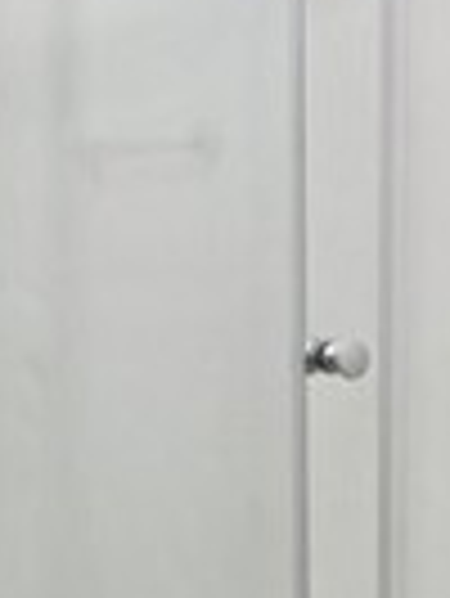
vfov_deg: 22.0
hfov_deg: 12.5
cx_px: -670
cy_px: 243
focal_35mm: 89
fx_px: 1540
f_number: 8
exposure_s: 1/8
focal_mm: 12
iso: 250
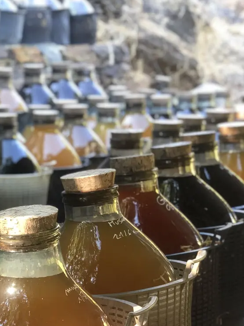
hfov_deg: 13.1
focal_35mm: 112
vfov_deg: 17.5
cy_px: 204
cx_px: 18
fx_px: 1052
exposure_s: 1/60
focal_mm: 6
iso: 125
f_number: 2.4
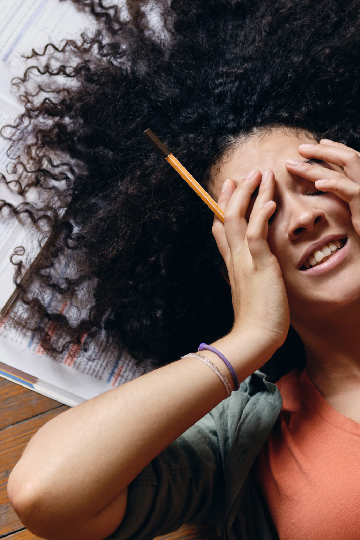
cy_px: 226
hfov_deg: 11.0
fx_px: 1860
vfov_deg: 16.5
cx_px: 254
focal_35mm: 124
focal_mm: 50
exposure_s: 1/160
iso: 500
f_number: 3.2
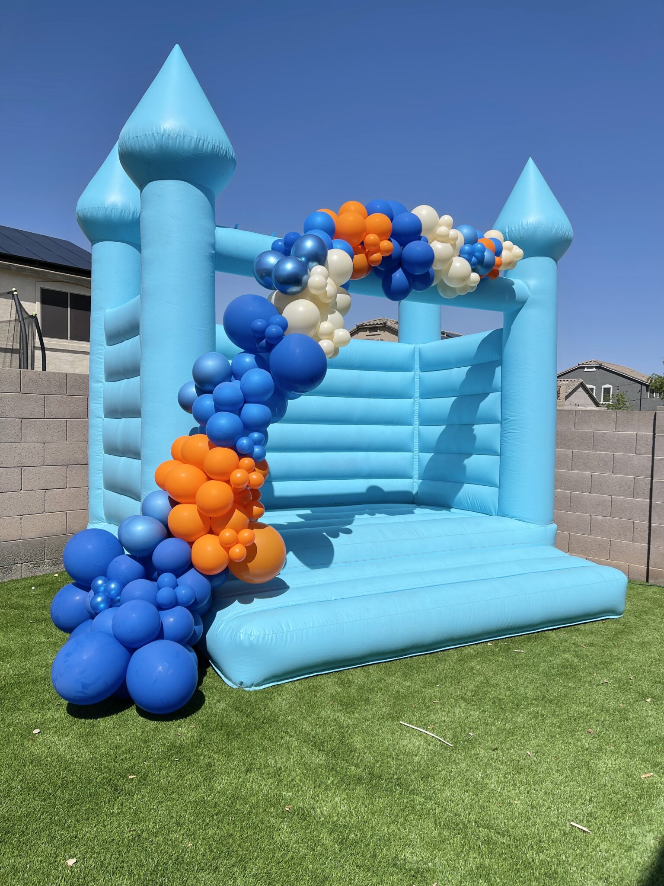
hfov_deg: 53.1
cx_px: 332
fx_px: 665
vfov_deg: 67.3
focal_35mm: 26
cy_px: 443
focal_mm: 5.1
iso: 32
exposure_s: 1/6993
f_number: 1.6
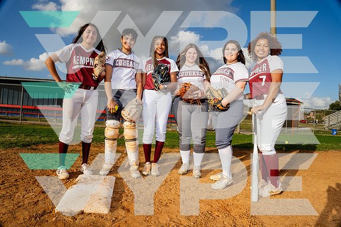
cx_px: 170
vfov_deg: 62.0
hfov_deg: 84.0
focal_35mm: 20
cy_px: 114
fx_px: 189
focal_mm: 20
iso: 100
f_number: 9
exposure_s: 1/250
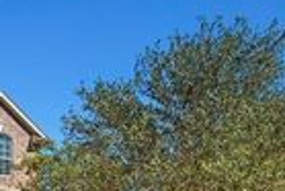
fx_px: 428
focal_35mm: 54
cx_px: -14
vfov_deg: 22.5
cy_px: 247
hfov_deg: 33.1
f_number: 8
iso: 100
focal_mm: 15
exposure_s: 1/500
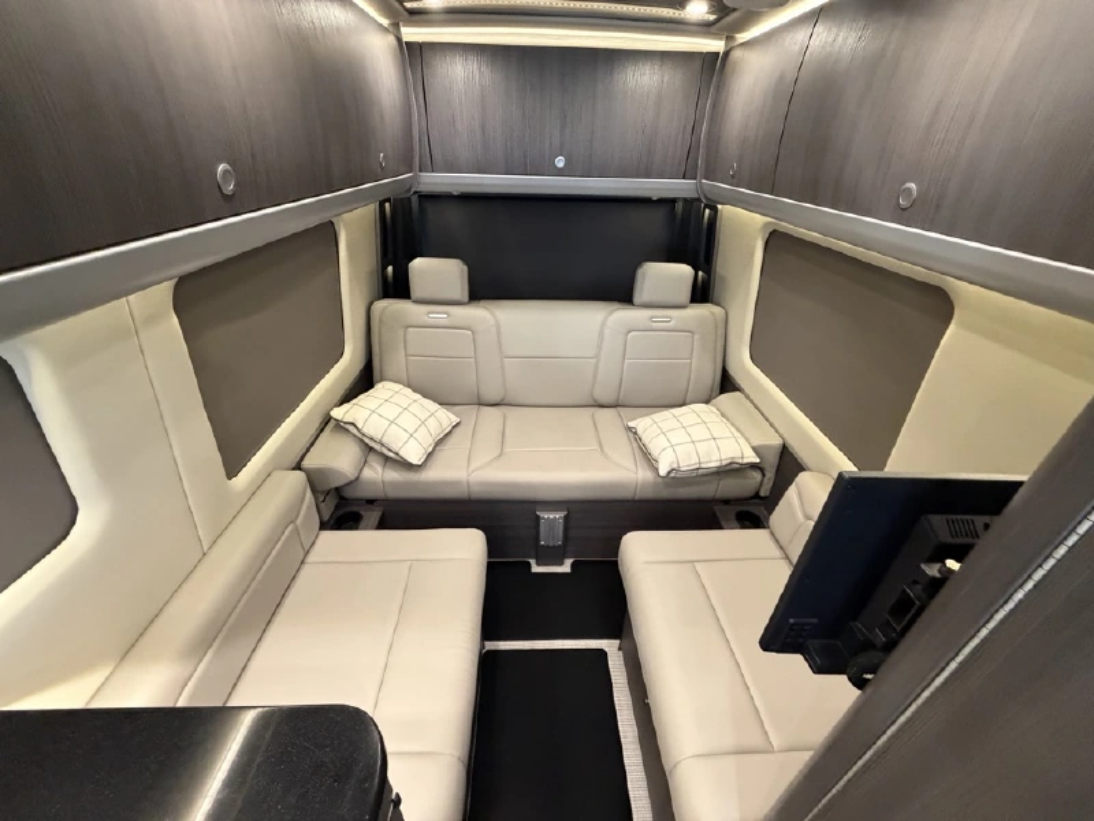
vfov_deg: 85.7
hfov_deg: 102.1
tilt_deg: -30.0
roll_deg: -2.2
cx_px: 547
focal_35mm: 14
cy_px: 410
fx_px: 442
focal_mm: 2.22
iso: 640
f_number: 2.2
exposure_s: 1/60
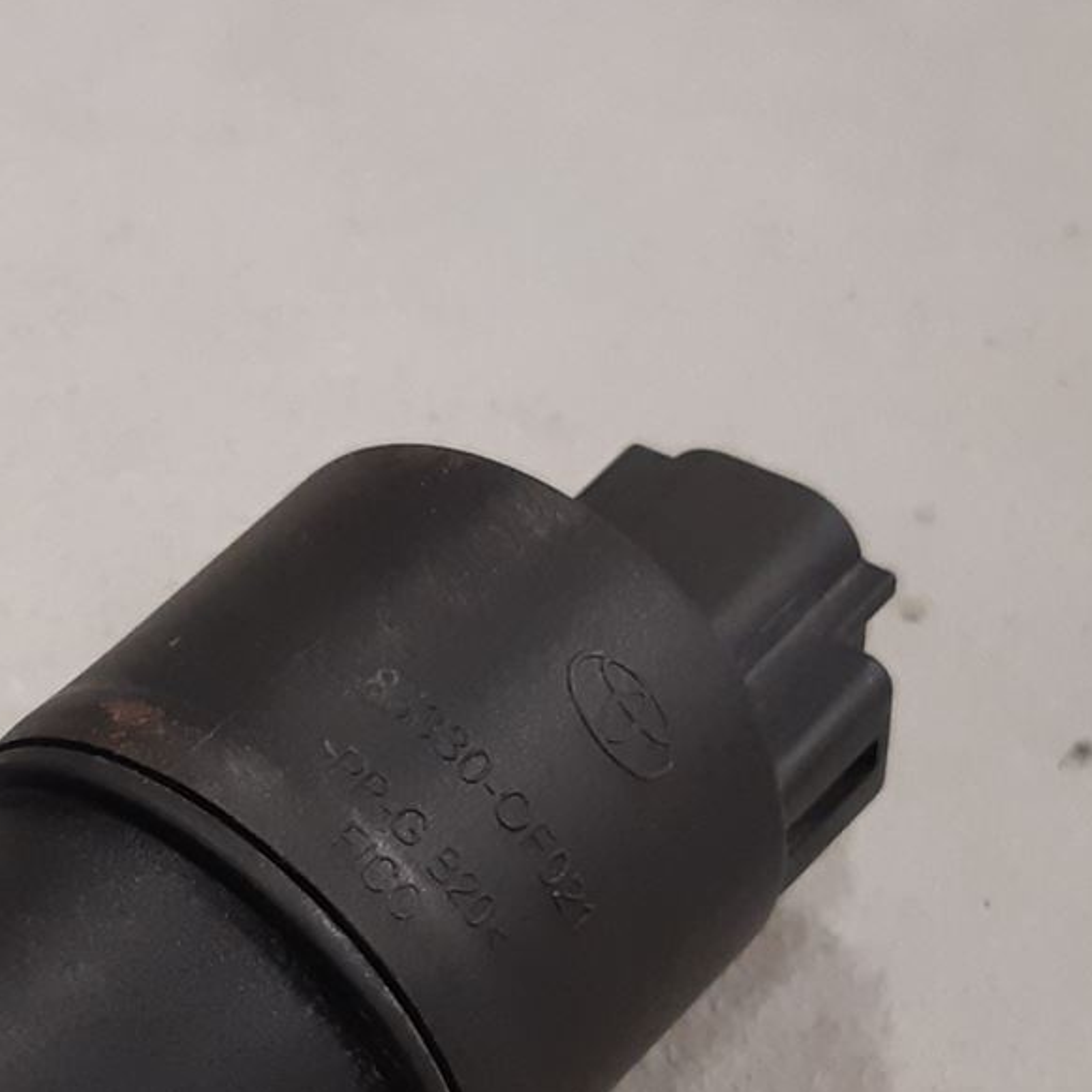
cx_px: 30
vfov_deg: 20.8
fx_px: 2891
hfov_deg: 20.8
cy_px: 1041
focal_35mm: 81
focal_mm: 3.93
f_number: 1.7
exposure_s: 1/50
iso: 200
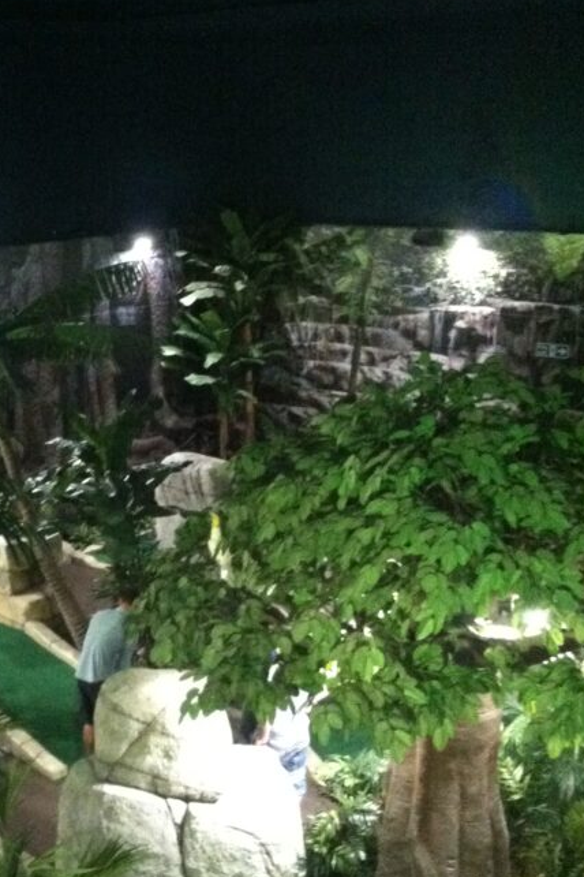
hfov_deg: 22.9
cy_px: 556
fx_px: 1411
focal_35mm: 58
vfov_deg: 34.3
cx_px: 76
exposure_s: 1/15
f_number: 2.8
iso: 1000
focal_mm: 3.85
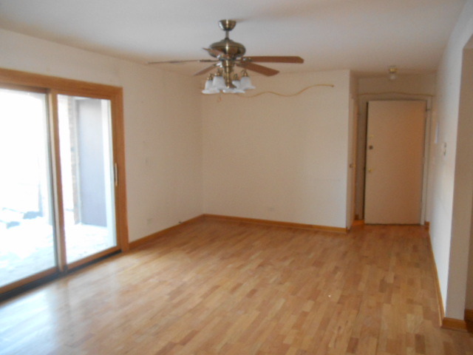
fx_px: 355
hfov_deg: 67.3
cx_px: 236
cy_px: 178
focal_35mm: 26
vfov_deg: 53.1
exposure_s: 1/25
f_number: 3.4
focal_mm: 4.7
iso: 360
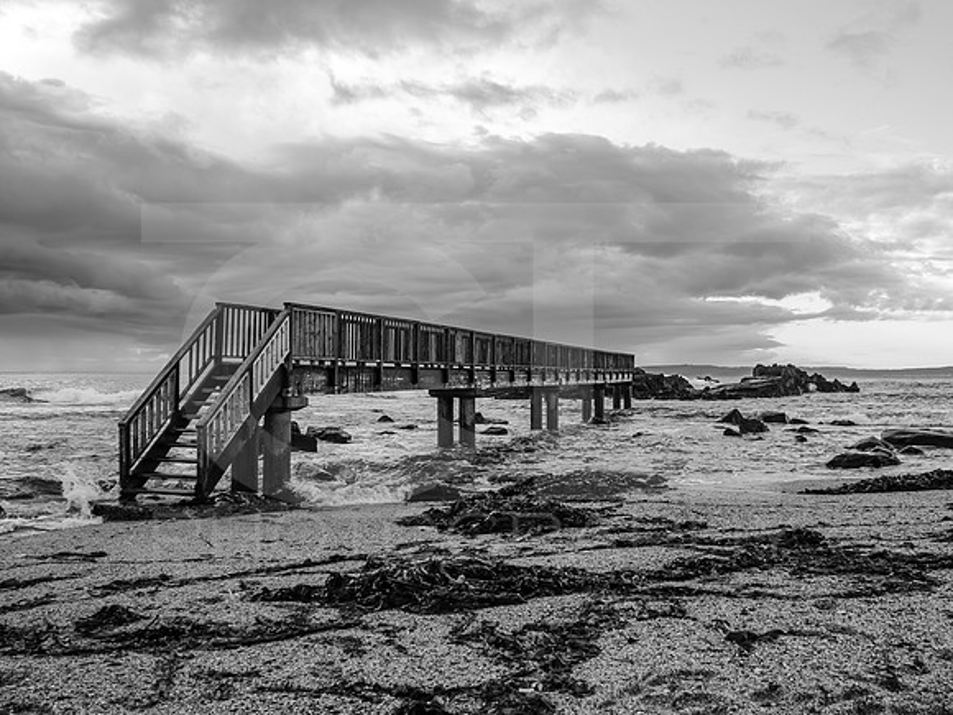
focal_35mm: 32
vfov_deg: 44.5
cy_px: 360
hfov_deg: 56.8
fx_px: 873
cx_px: 575
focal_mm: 18
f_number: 16
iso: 400
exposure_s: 1/60
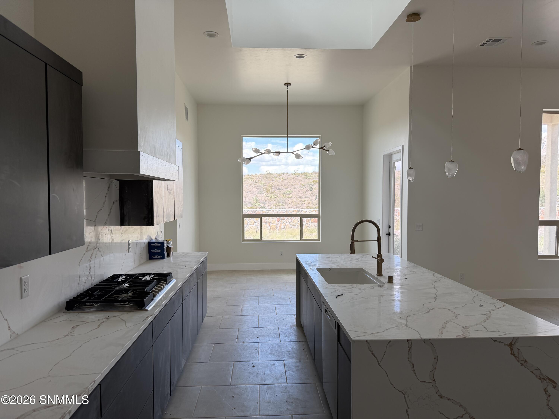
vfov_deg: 56.8
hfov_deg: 71.6
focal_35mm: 24
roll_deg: +0.1
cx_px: 280
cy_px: 210
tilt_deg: -2.6
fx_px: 388
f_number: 1.78
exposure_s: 1/351
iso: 100
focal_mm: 6.76
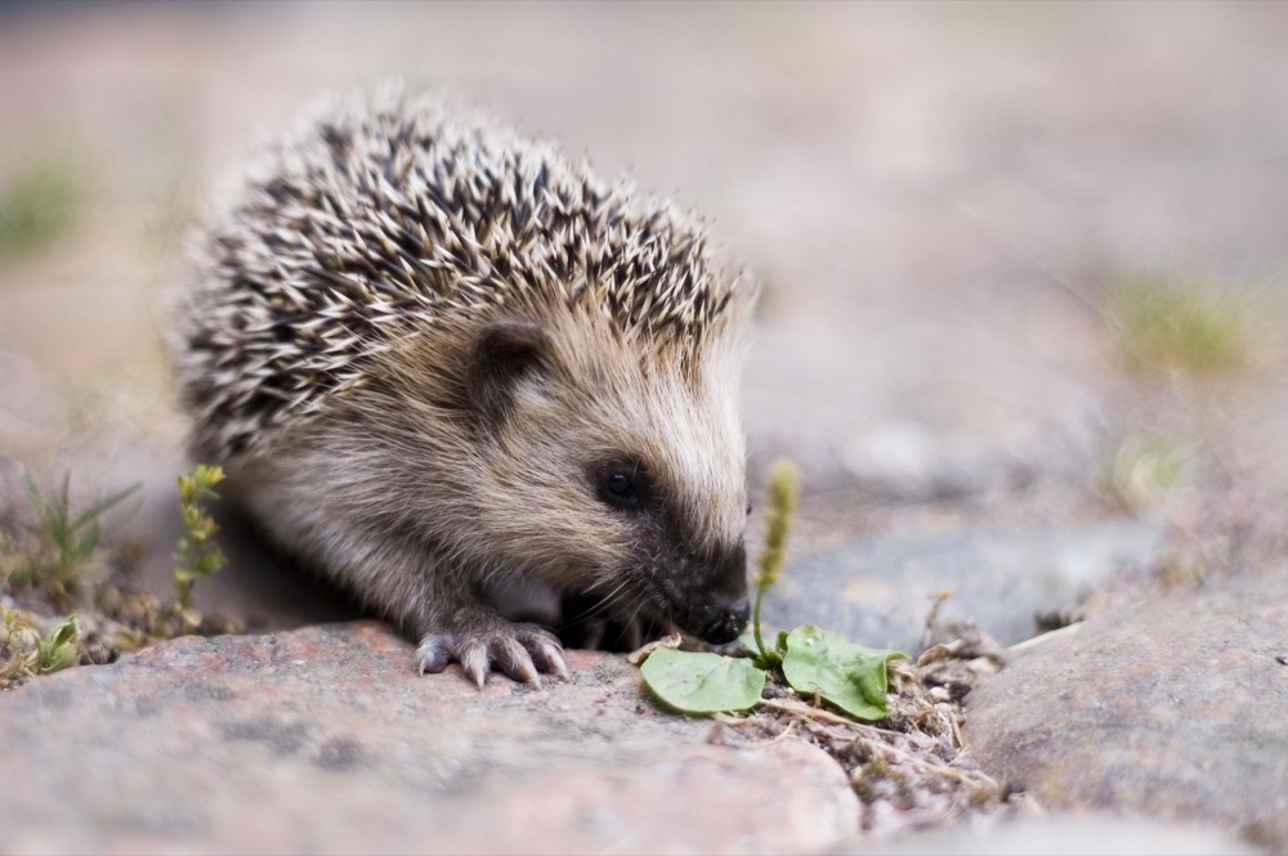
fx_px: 2681
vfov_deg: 18.2
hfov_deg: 27.0
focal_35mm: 75
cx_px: 644
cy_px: 428
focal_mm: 50
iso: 100
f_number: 1.7
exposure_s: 1/1000
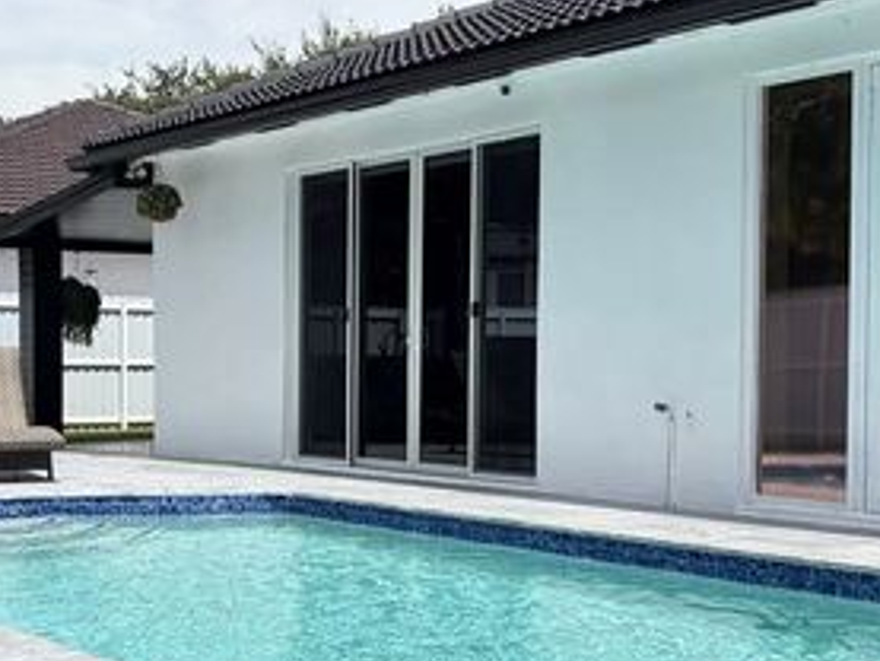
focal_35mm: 60
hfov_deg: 31.7
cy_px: 400
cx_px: 251
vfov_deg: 24.4
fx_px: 1526
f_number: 1.6
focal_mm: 5.96
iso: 50
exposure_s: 1/3125
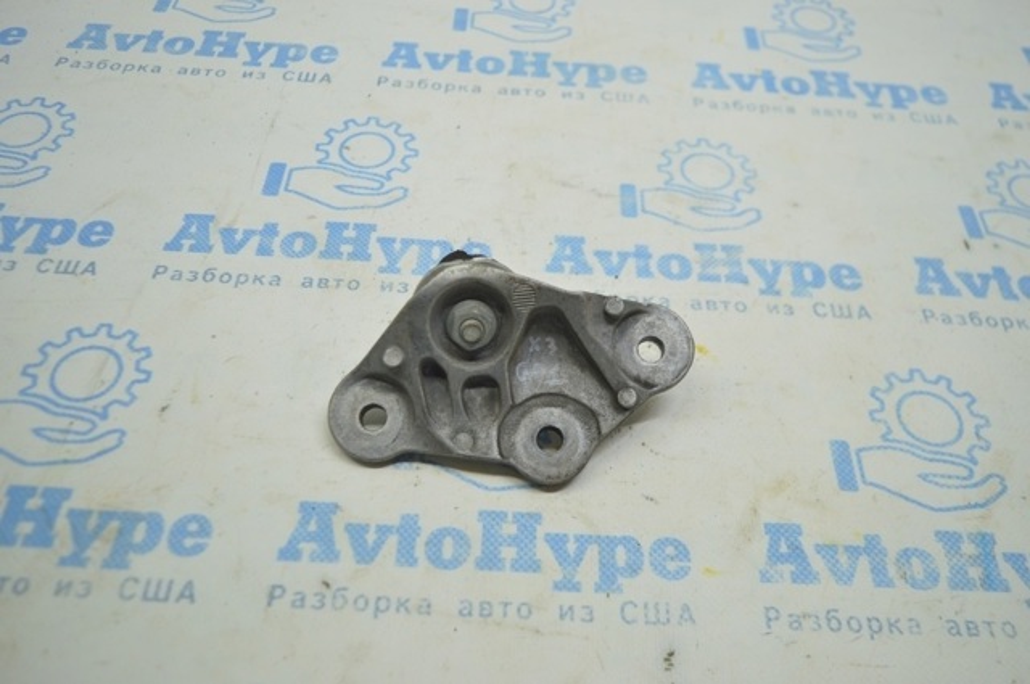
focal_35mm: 32
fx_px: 900
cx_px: 515
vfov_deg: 41.6
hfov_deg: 59.6
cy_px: 342
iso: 400
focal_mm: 21
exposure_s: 1/60
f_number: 3.8
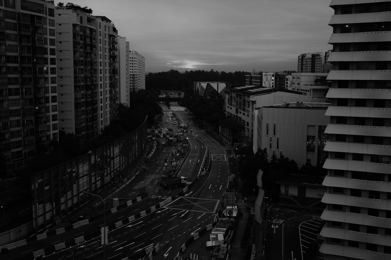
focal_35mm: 43
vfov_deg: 31.2
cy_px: 130
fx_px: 467
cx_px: 196
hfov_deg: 45.5
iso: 250
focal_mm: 43
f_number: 2
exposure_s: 1/125
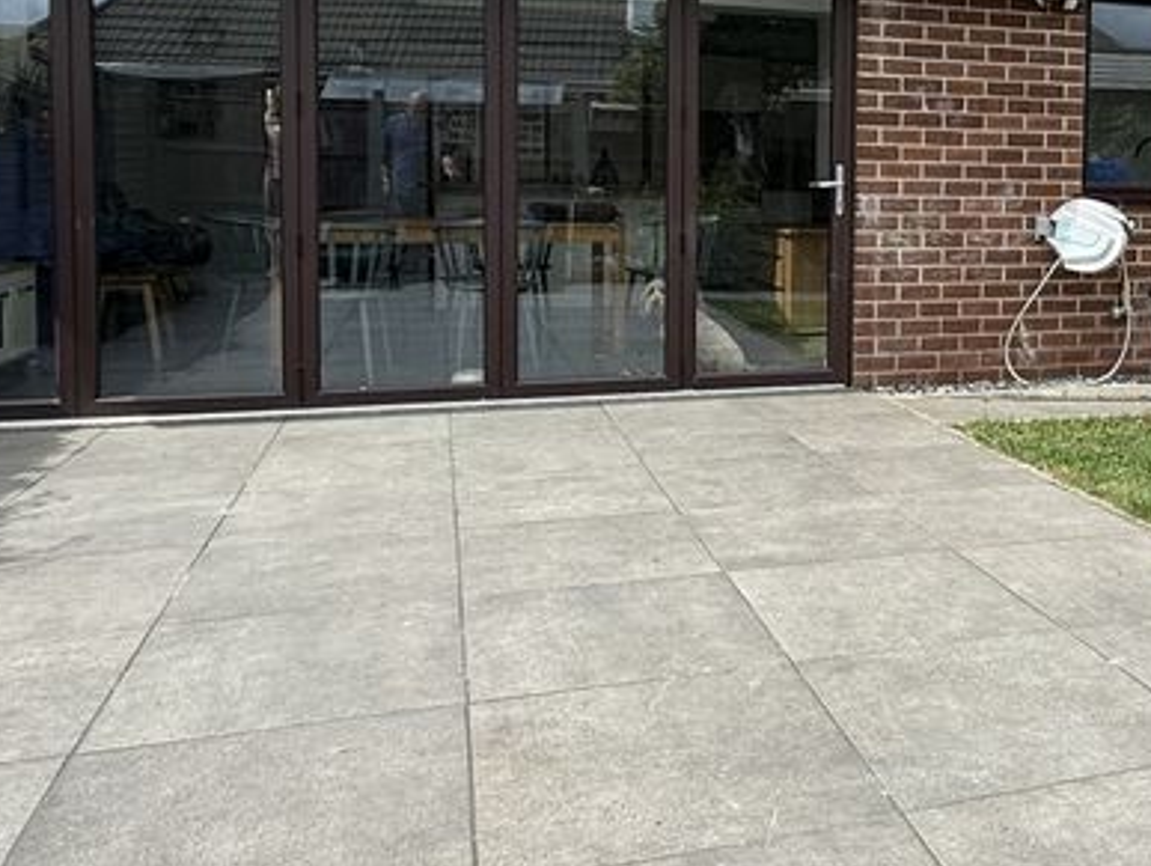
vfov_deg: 38.1
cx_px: 904
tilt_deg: -3.2
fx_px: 1231
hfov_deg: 47.6
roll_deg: -1.1
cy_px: 253
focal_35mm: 37
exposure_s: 1/1001
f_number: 2.2
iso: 50
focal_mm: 2.22
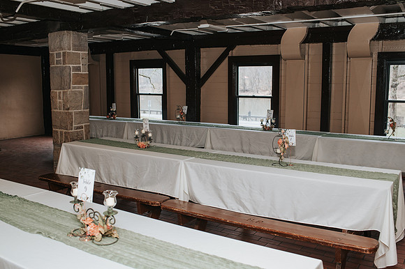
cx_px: 202
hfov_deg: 54.1
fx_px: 397
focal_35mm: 35
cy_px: 134
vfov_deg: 37.5
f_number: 4.5
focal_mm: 35
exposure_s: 1/200
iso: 1000
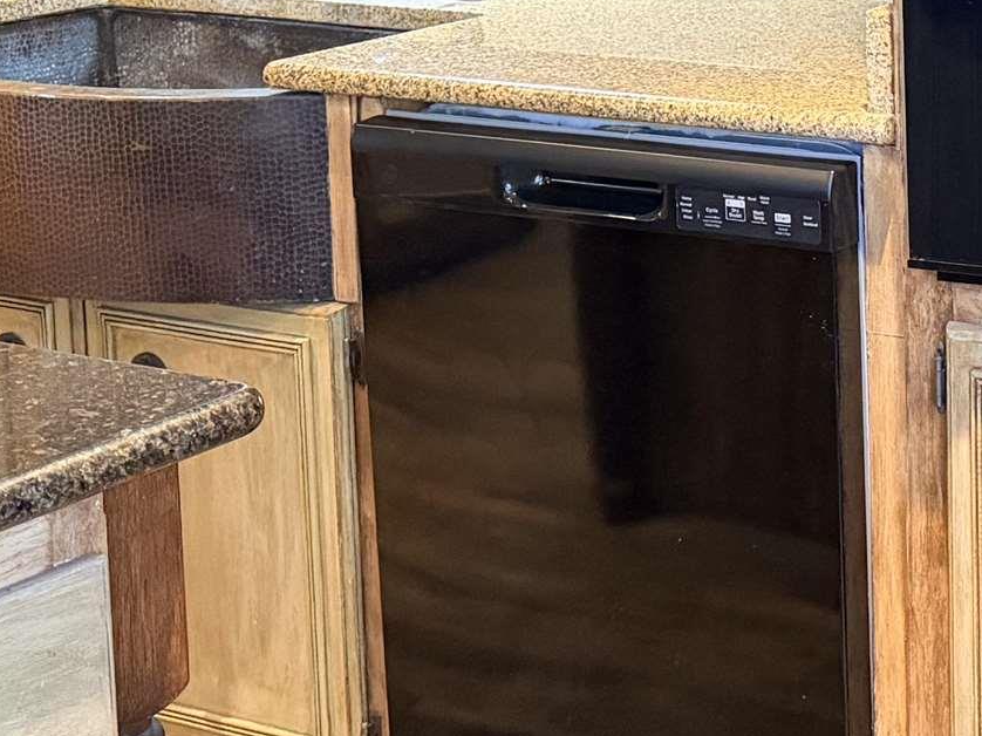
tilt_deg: -6.6
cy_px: -122
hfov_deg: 20.6
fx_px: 2496
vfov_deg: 16.2
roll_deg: +0.6
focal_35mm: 88
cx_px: 1232
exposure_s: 1/60
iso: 640
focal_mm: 6.76
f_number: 1.78
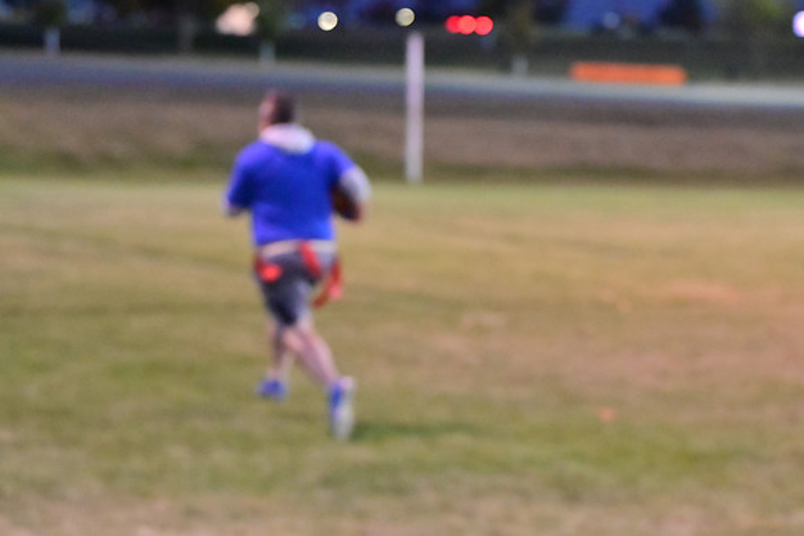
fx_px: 2613
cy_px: 268
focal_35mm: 117
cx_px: 402
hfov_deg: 17.5
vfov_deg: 11.7
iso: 6400
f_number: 4
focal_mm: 78
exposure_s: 1/250
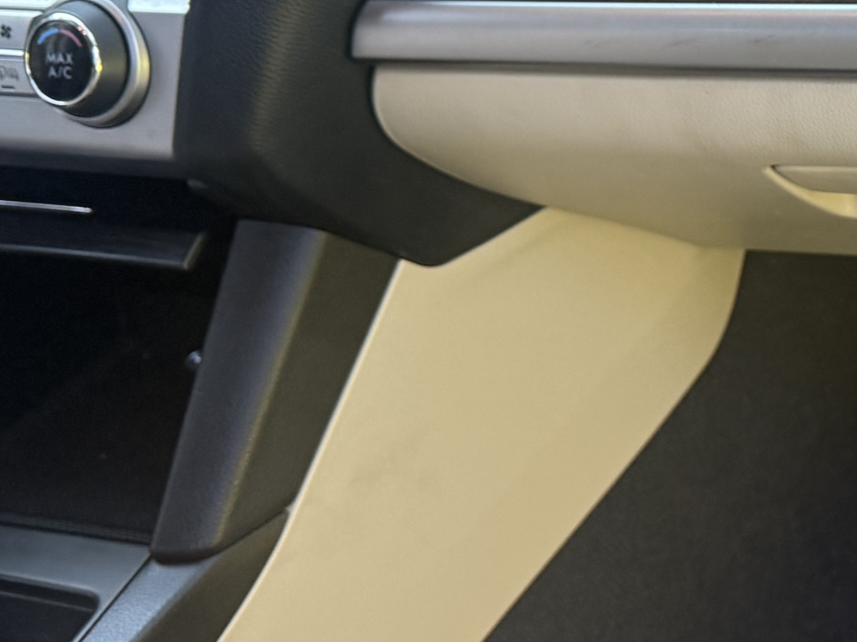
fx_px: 1980
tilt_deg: -29.5
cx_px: 1173
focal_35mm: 80
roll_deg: +5.7
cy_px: 83
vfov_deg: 18.2
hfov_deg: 21.6
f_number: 1.78
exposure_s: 1/77
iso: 200
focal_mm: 6.76
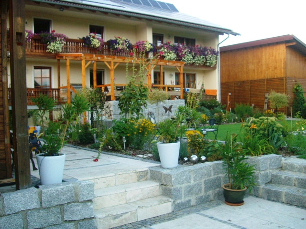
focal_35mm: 38
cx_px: 153
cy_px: 114
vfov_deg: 37.7
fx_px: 336
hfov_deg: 49.0
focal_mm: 7.9
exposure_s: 1/80
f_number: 2.8
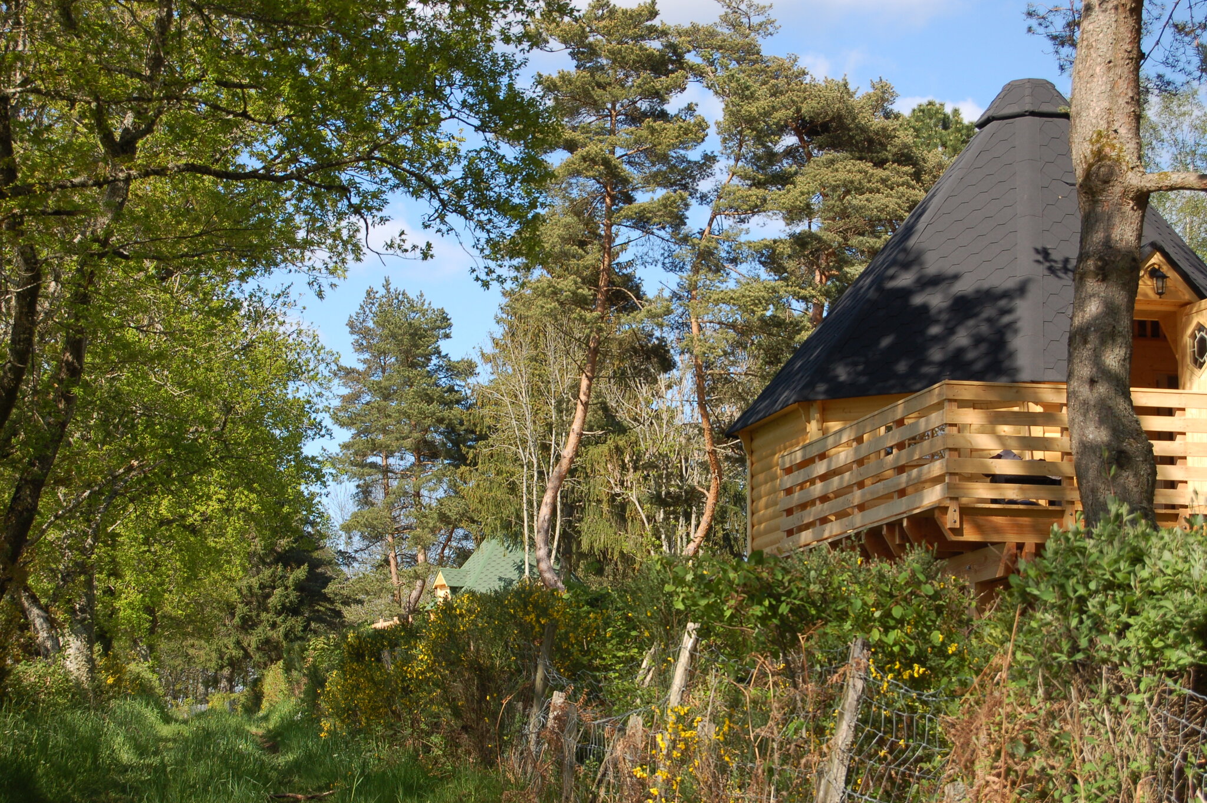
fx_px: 2764
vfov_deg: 16.5
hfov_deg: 24.6
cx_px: 604
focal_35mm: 82
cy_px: 402
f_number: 7.1
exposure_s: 1/200
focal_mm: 55
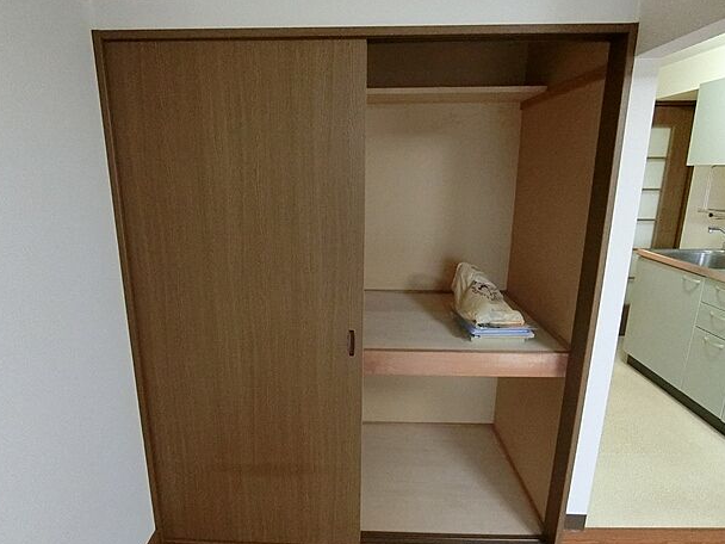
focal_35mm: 20
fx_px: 419
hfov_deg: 81.7
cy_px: 282
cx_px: 347
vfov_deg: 66.0
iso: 1600
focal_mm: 4.06
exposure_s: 1/100
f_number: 2.7
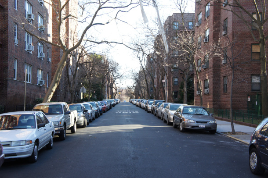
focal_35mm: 48
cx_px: 134
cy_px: 89
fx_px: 357
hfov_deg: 41.1
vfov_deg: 28.0
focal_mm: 32
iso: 320
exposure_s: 1/160
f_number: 5.6
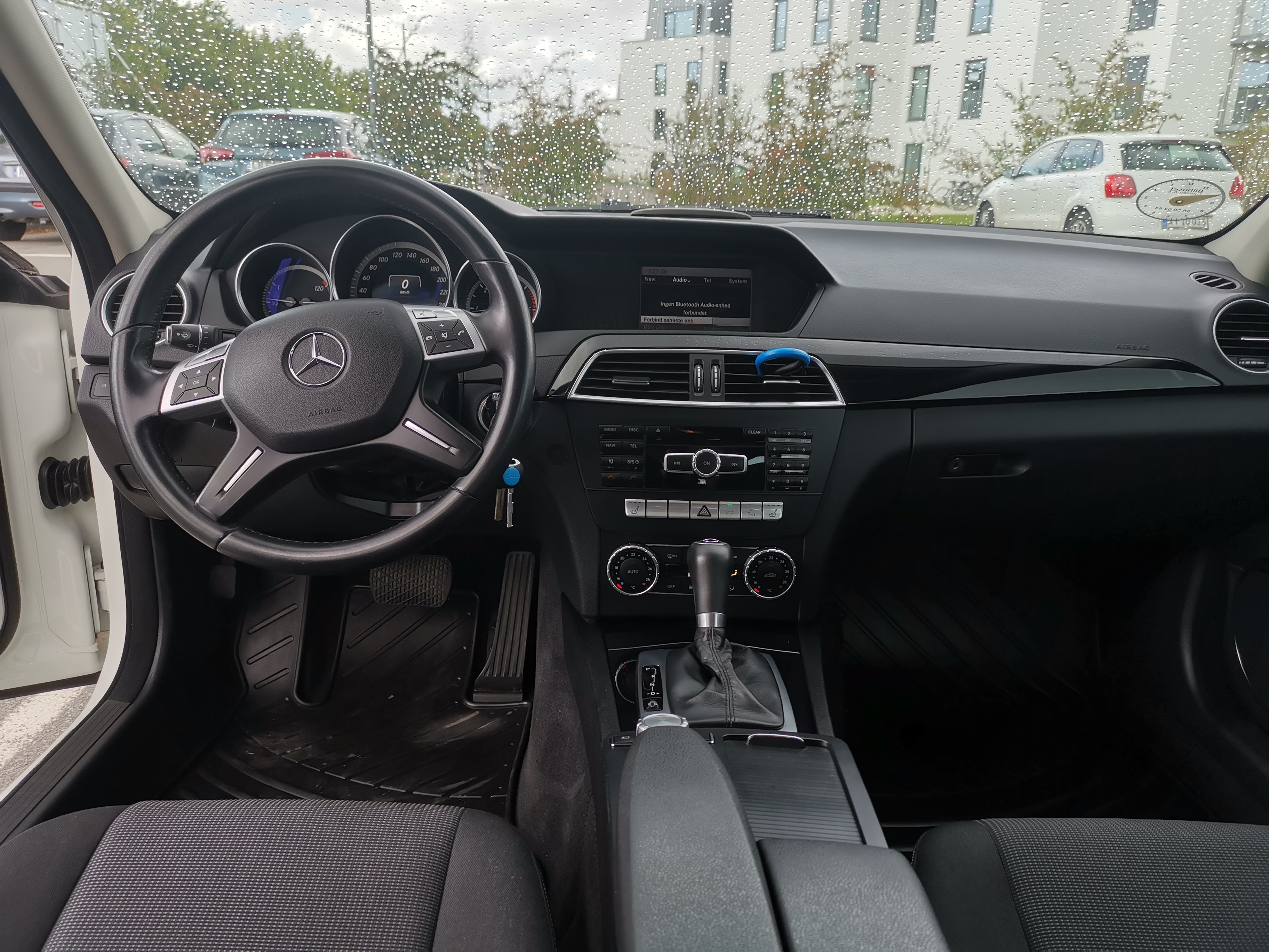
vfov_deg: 51.4
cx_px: 634
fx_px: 990
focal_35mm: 27
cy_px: 476
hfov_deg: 65.3
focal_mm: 5.58
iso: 50
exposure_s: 1/281
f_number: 1.8
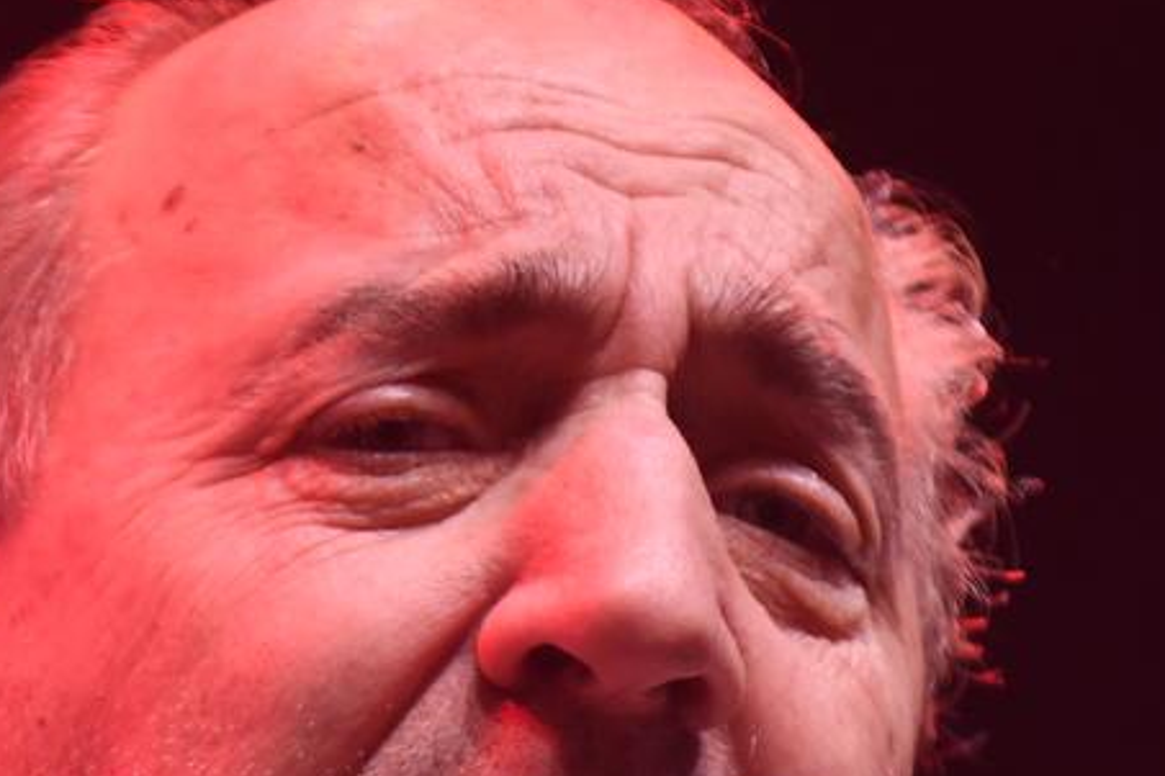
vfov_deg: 1.9
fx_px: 22845
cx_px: -157
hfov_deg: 2.9
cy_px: 739
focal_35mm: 706
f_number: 2.8
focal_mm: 200
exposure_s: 1/400
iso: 1000
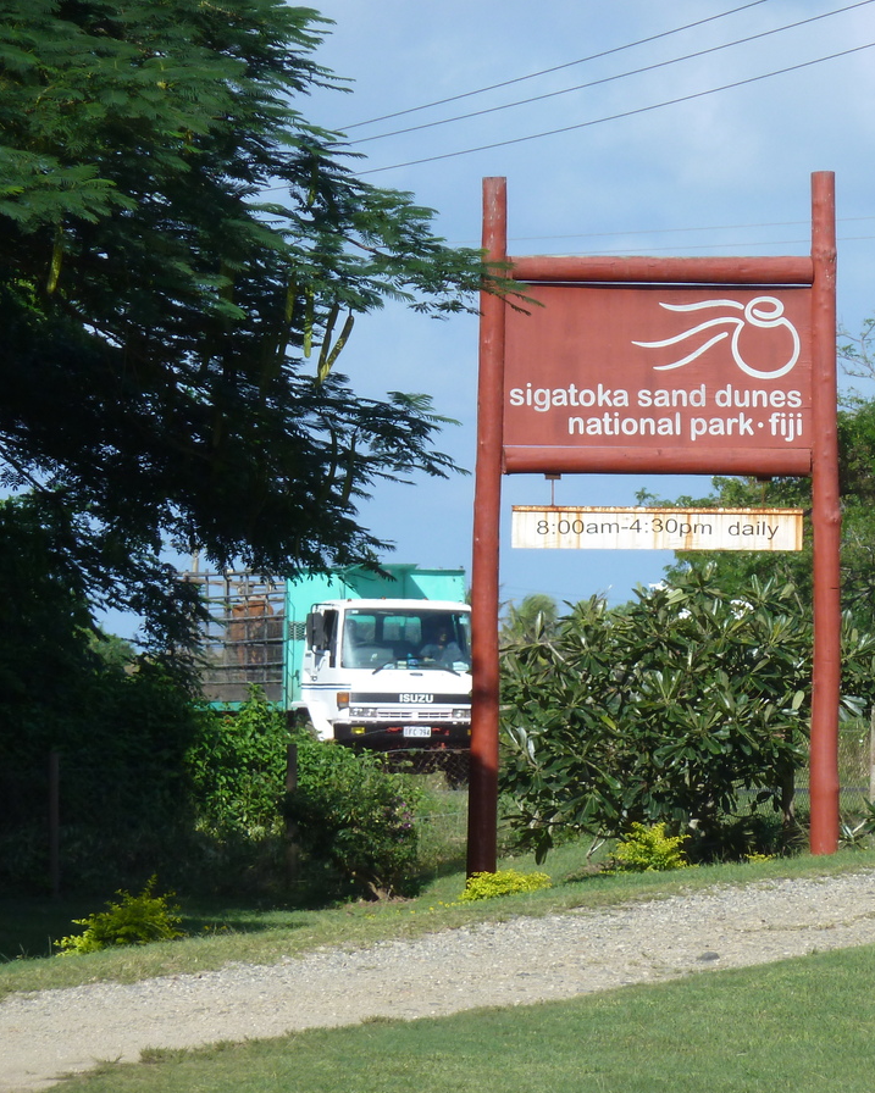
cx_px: 600
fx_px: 9515
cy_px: 546
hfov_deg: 5.3
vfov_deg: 6.6
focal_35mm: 294
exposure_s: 1/640
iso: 125
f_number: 4.6
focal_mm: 37
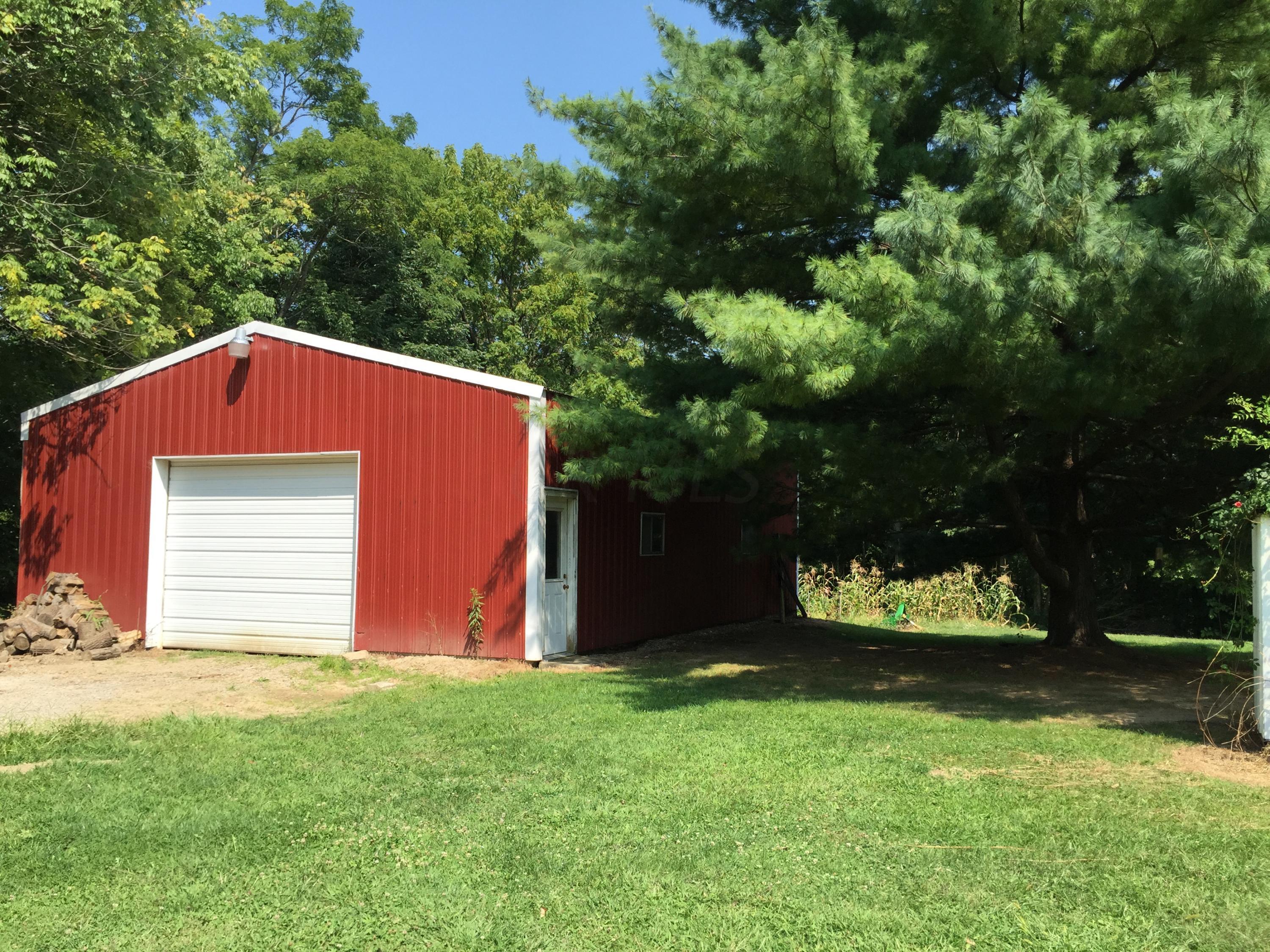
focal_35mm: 29
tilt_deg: +2.1
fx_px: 1064
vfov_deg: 48.2
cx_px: 635
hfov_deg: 61.7
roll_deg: -1.8
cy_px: 476
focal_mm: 4.15
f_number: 2.2
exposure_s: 1/1130
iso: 32
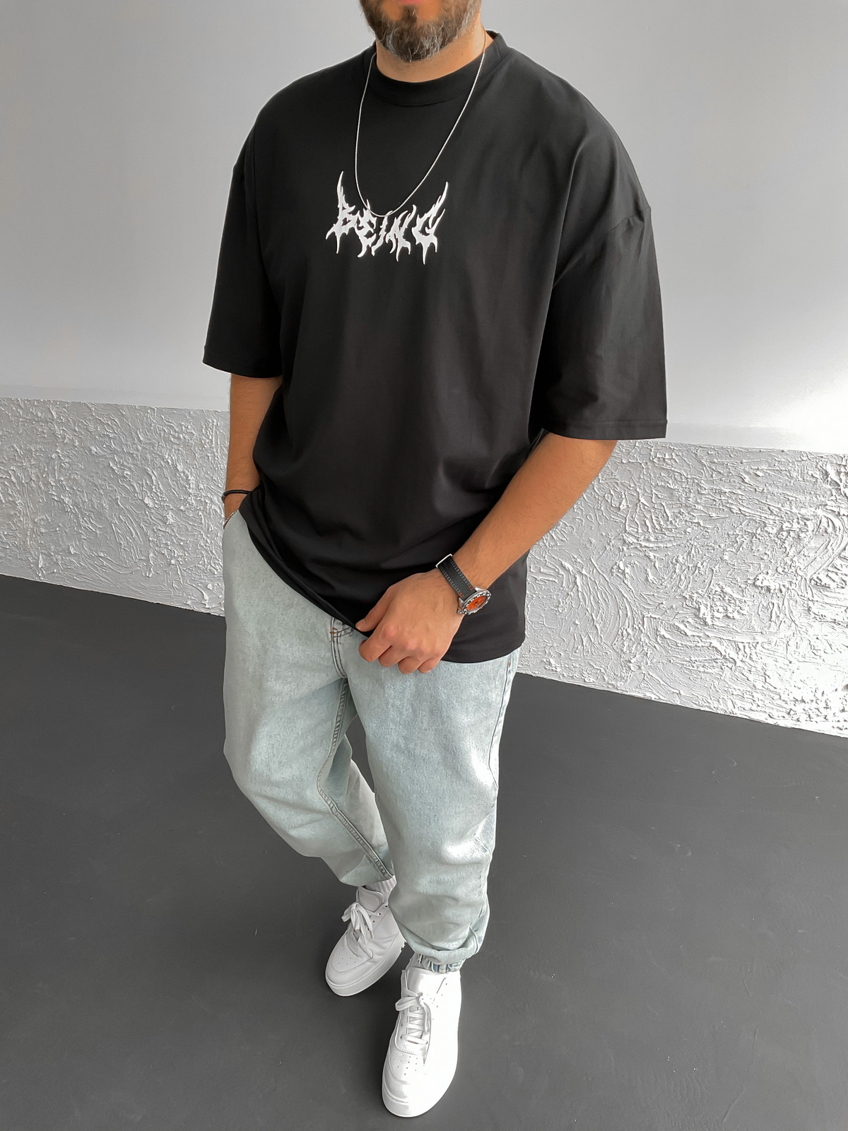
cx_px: 424
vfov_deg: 61.7
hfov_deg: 48.2
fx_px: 947
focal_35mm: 29
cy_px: 566
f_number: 1.8
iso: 50
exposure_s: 1/120
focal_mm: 3
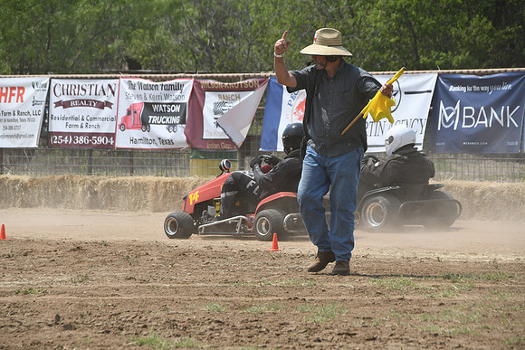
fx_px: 3822
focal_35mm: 262
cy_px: 175
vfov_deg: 5.2
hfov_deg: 7.9
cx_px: 262
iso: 125
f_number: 8
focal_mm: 175
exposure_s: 1/500
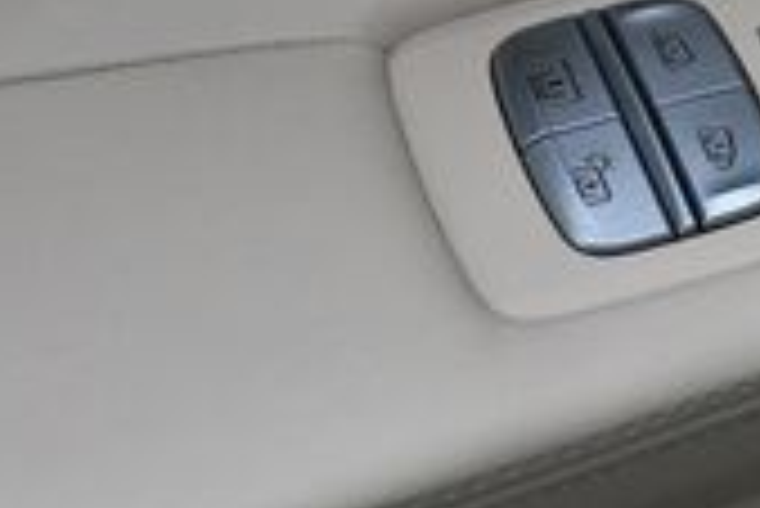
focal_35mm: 167
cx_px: 1102
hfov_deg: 11.8
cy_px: -22
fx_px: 3528
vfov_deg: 8.2
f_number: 5.6
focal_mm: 22
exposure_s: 1/250
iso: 220
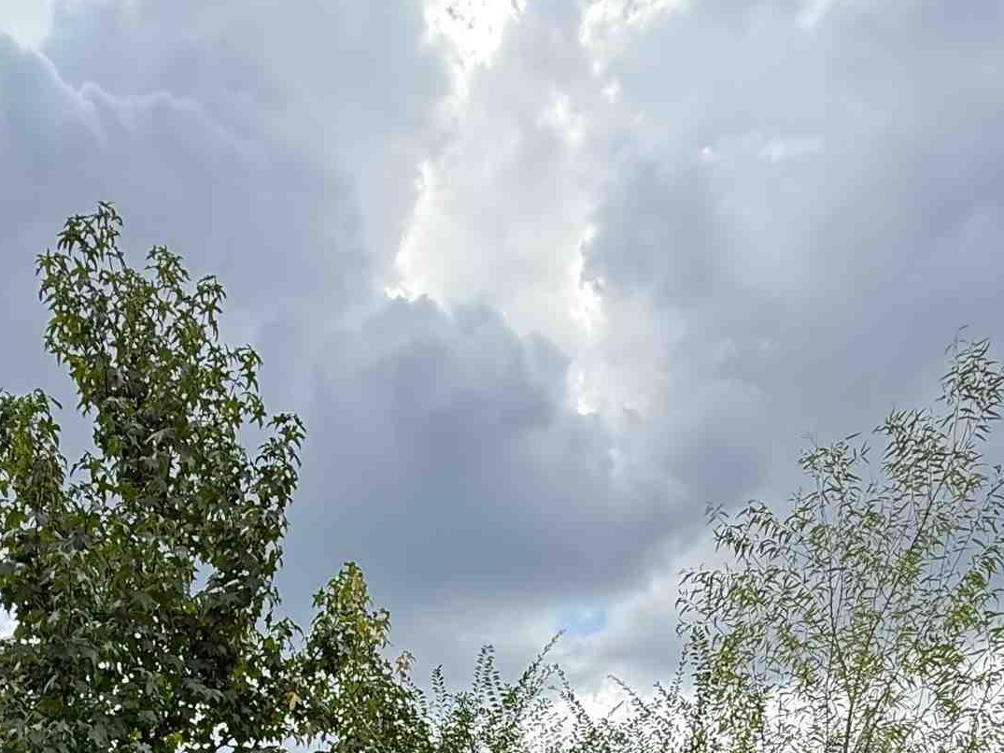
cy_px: 1059
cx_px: 324
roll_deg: +0.6
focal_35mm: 40
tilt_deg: +0.6
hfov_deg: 46.0
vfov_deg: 27.6
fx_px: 1160
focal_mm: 2.22
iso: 64
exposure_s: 1/651
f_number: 2.2
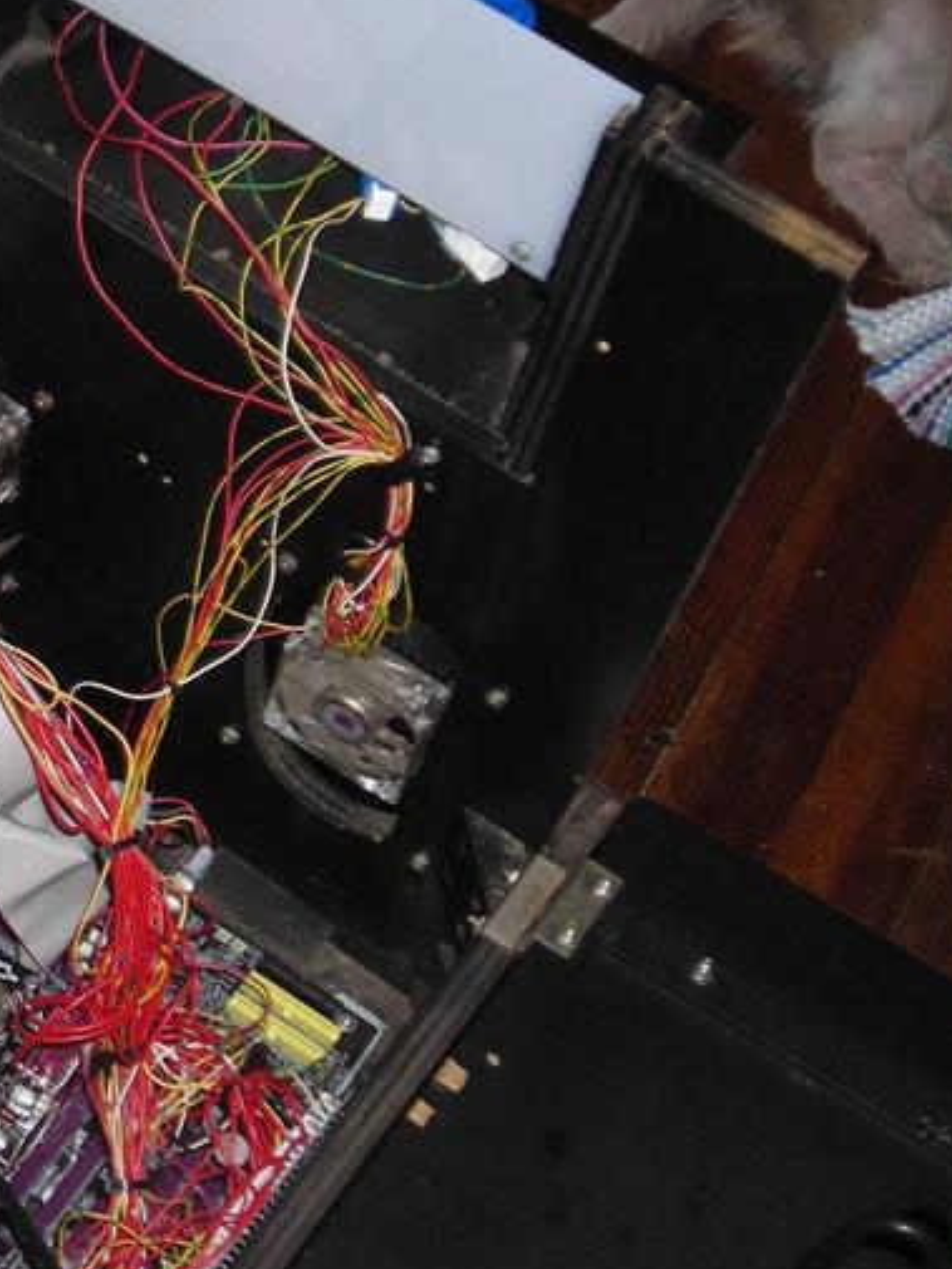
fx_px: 2822
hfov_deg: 18.1
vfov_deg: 25.3
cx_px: -219
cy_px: 543
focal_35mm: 77
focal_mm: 6.3
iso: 97
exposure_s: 1/60
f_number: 3.2
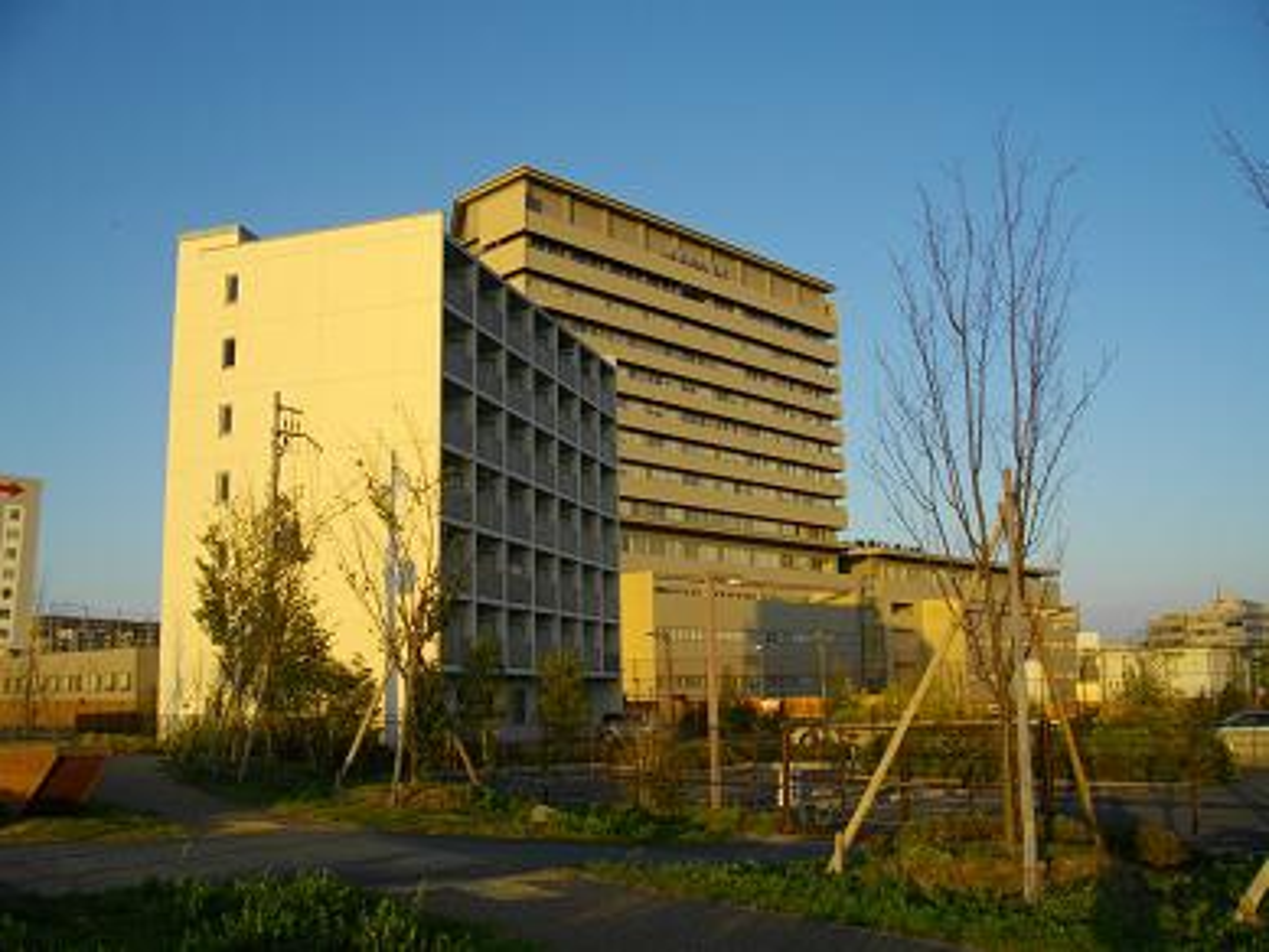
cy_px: 476
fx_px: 1173
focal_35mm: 32
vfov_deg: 44.2
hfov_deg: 56.8
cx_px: 634
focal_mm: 5.7
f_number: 5.5
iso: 100
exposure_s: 1/200
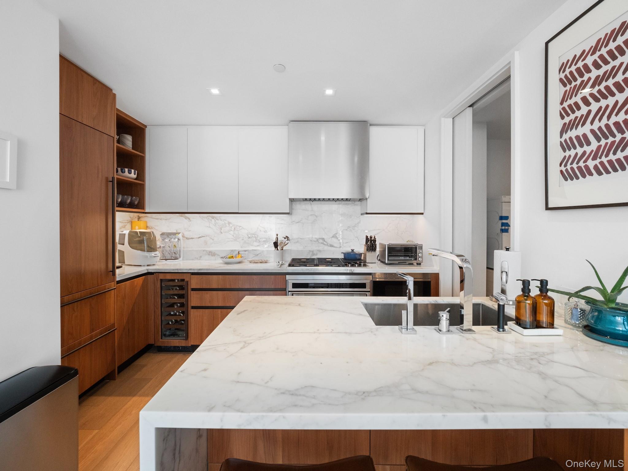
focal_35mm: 14
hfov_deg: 102.1
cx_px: 314
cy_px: 236
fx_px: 254
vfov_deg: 85.7
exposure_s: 1/15
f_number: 6.3
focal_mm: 7
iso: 800
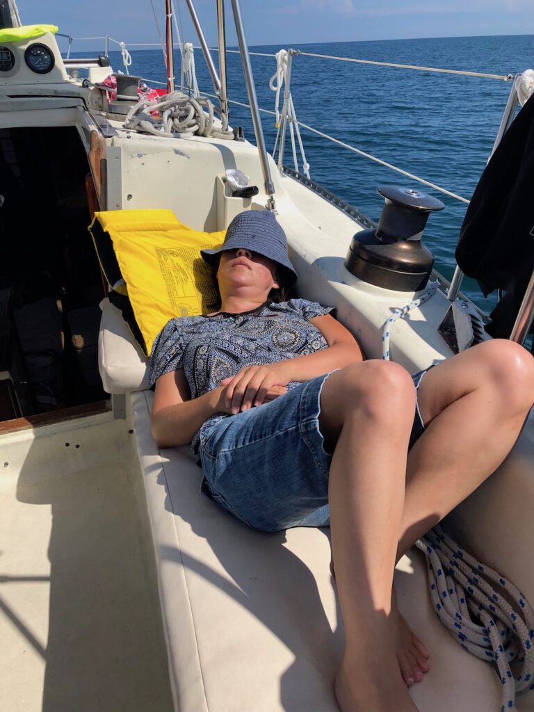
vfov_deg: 63.4
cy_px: 356
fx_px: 576
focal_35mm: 28
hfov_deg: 49.7
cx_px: 267
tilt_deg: -26.1
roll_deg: +1.5
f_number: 1.8
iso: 20
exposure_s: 1/2404
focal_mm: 4
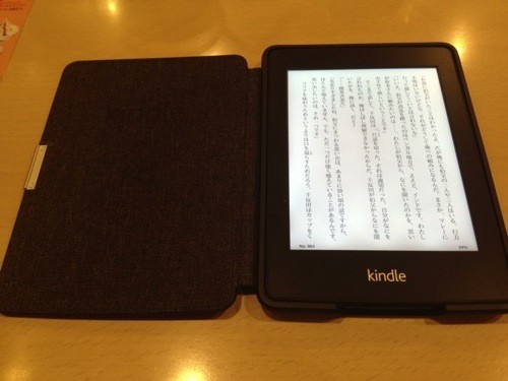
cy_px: 190
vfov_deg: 40.7
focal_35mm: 35
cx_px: 254
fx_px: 514
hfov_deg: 52.6
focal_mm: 4.28
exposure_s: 1/20
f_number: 2.4
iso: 100
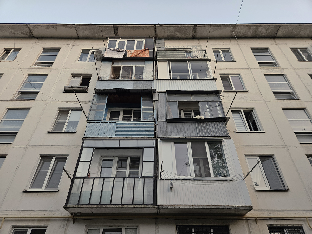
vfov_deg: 58.9
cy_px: 117
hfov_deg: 73.9
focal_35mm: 23
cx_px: 156
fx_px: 207
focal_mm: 5.4
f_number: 1.8
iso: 200
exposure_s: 1/180
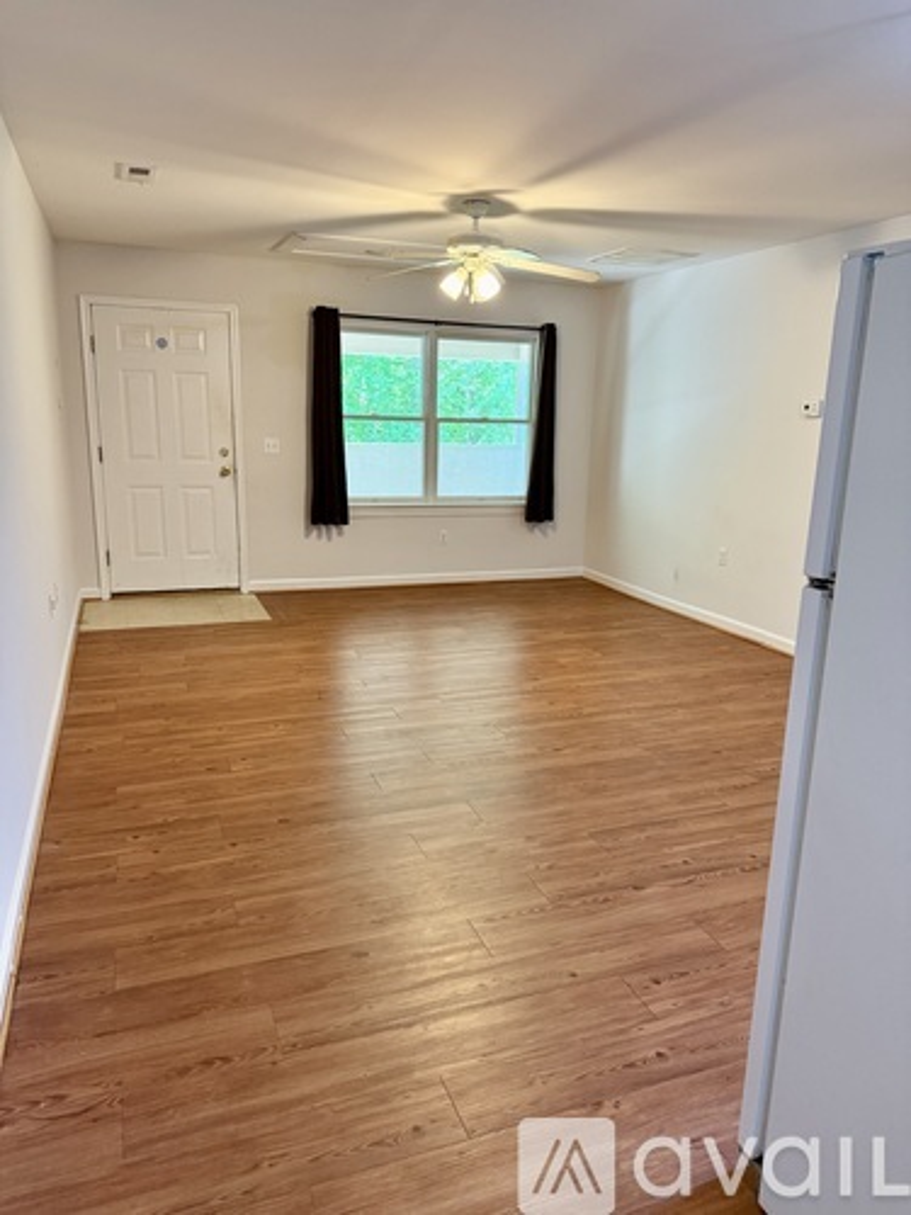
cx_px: 456
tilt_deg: -12.4
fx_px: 842
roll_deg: -1.9
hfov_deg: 56.8
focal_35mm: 24
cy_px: 608
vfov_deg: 71.6
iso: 320
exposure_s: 1/60
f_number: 1.78
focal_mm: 6.76
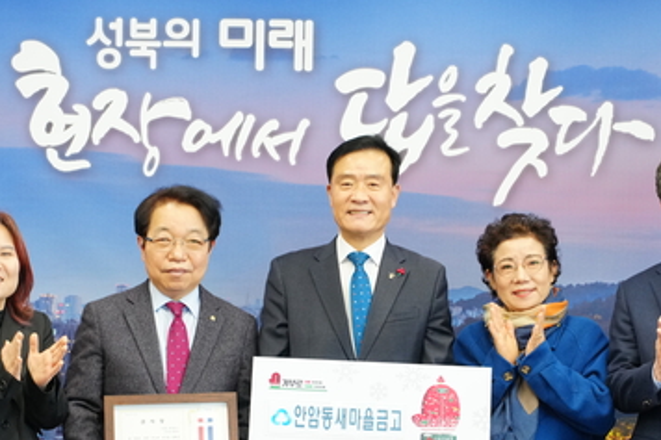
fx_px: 1486
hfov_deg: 25.0
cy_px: 335
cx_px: 282
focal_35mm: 81
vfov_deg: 16.7
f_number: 5
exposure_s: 1/160
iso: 2500
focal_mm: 45
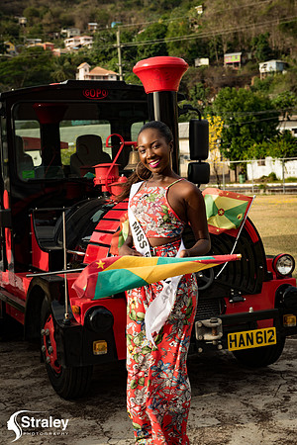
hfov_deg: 22.6
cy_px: 222
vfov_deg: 33.4
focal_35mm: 60
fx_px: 742
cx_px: 148
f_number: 6.3
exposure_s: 1/250
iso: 80
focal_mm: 60
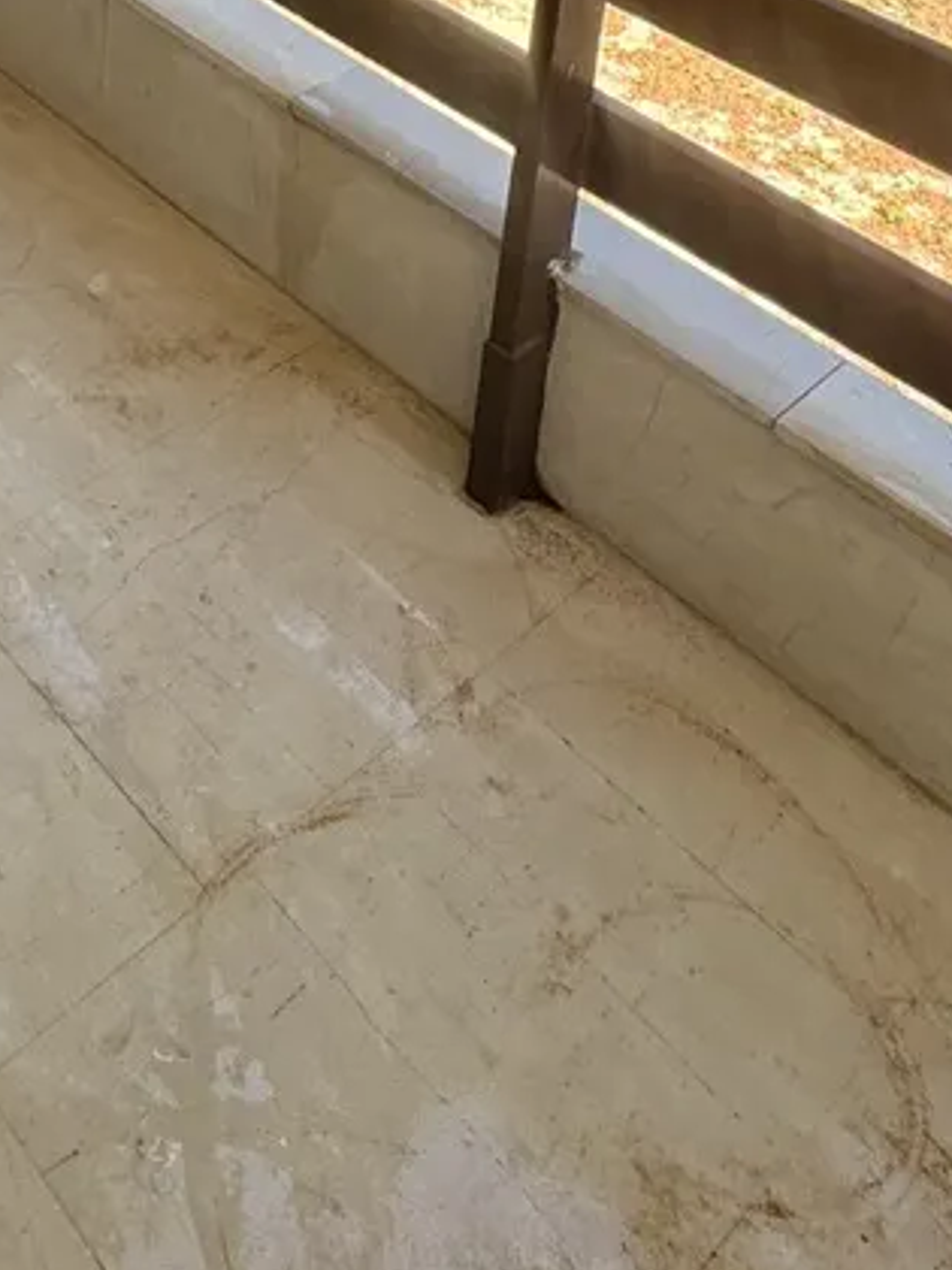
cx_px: -190
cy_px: -496
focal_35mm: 48
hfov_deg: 26.8
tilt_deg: -16.4
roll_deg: -0.7
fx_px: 1760
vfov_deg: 29.4
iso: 40
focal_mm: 2.22
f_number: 2.2
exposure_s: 1/154
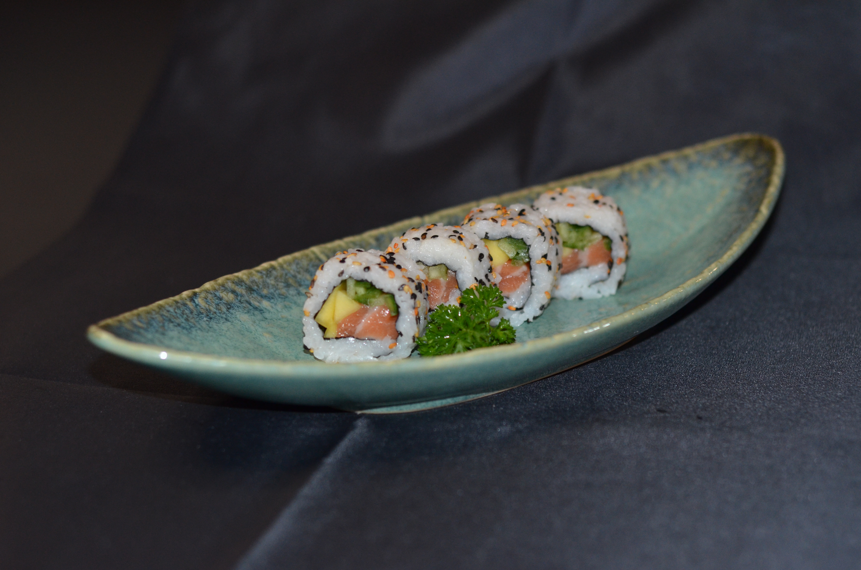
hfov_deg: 27.0
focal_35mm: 75
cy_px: 285
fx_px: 1790
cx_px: 430
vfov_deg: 18.1
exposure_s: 1/60
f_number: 2.8
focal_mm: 50
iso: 800
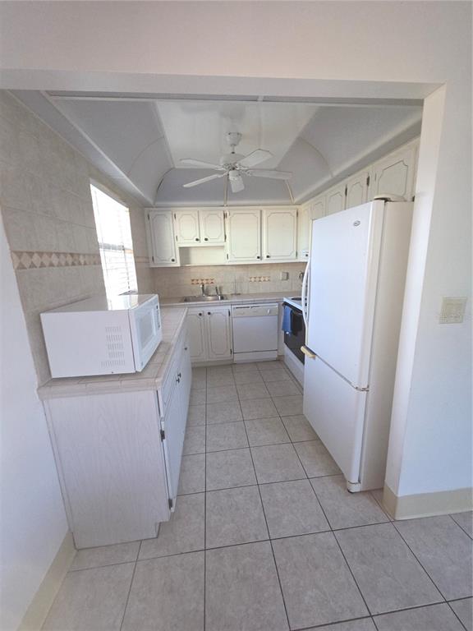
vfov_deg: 106.2
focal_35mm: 13
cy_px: 316
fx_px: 237
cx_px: 236
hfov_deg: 89.9
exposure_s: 1/60
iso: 200
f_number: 2.2
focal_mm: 2.2
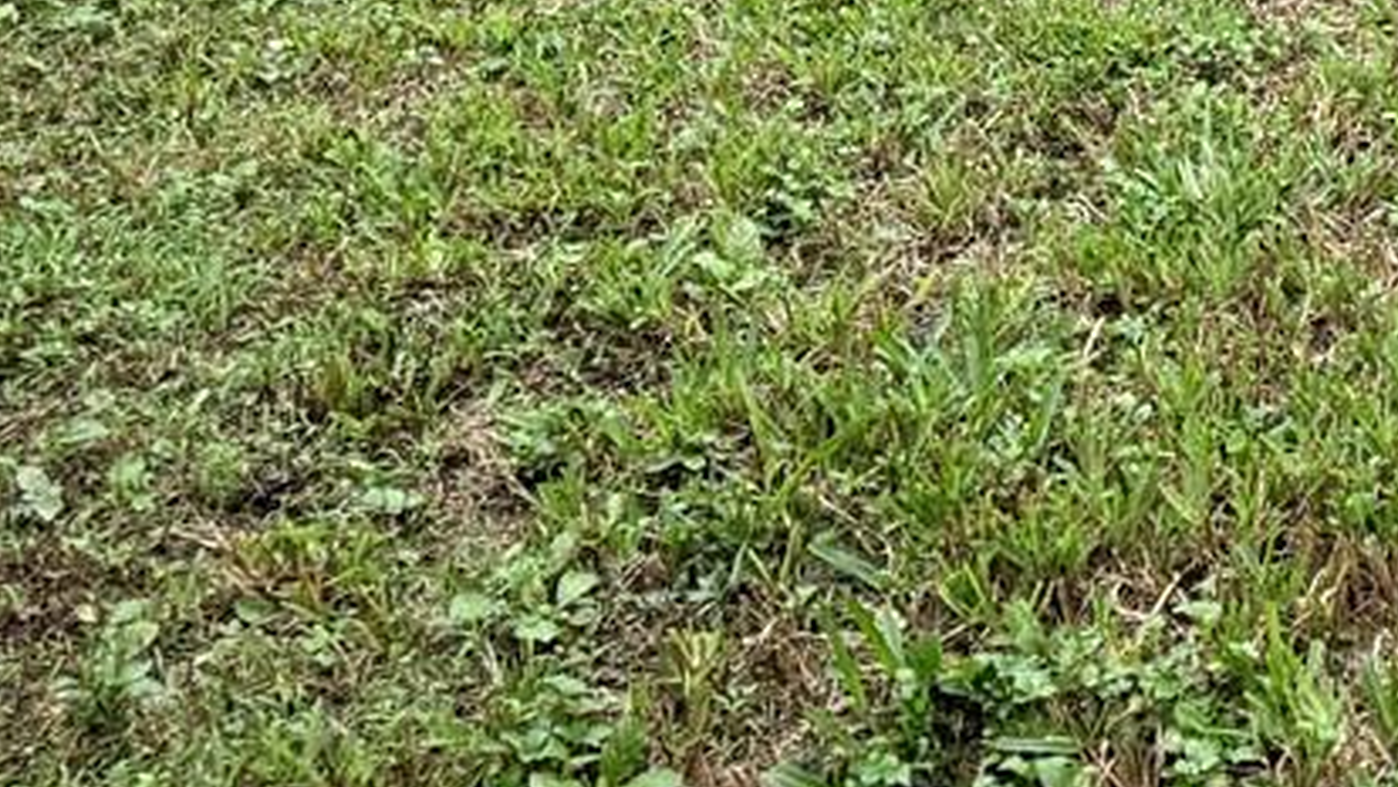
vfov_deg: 10.5
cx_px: 1807
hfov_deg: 19.5
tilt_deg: -8.3
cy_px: -1047
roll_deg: -3.2
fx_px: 3744
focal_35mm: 101
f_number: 1.78
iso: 100
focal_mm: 6.76
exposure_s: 1/1901
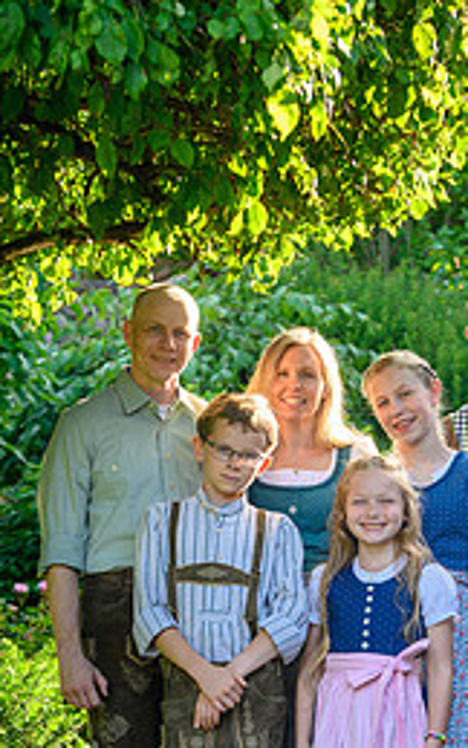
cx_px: 279
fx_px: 2957
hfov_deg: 9.0
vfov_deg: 14.3
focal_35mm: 145
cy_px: 630
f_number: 4.5
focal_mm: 82
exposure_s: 1/320
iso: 400
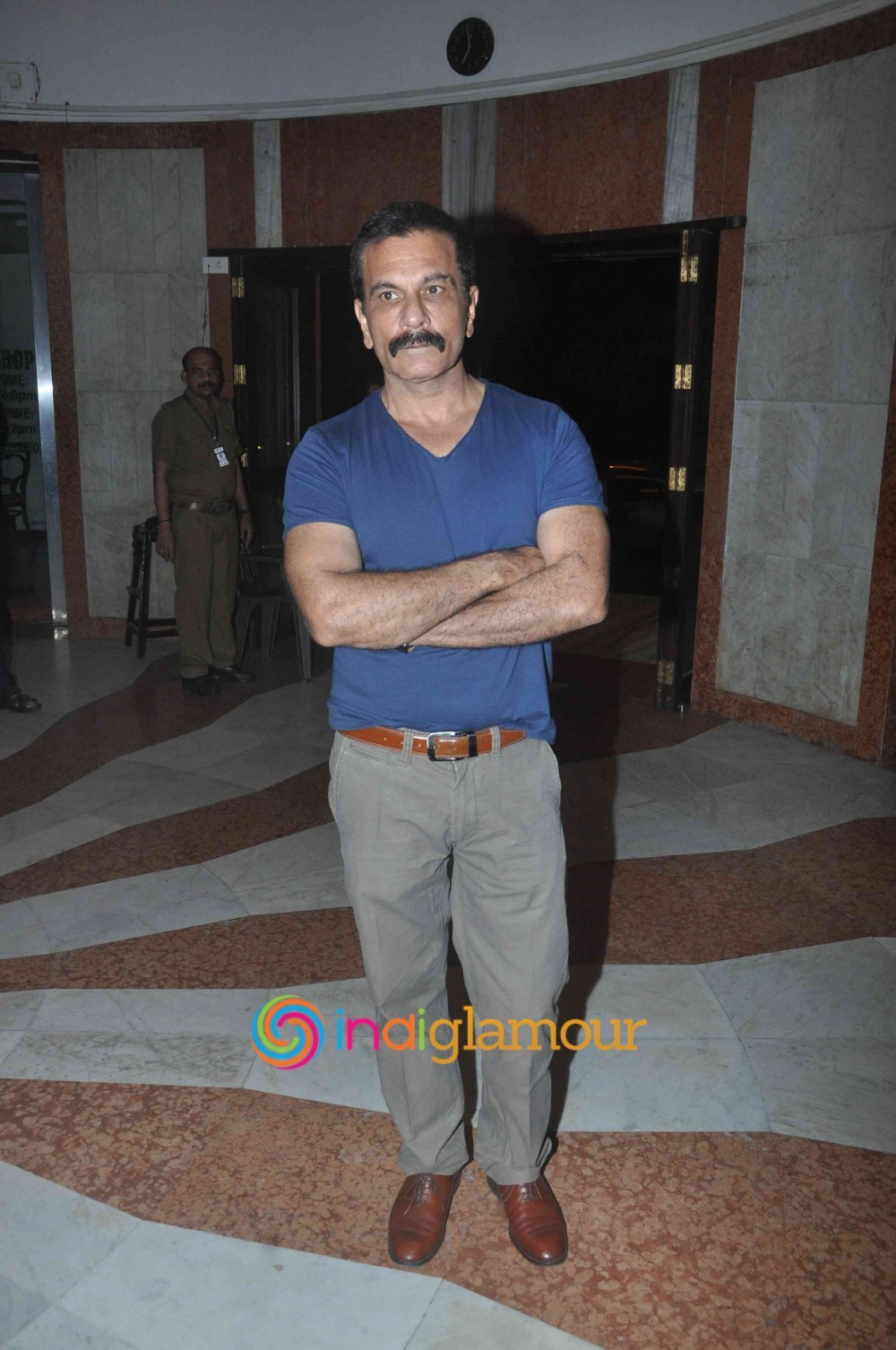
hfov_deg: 41.6
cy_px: 675
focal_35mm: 32
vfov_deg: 59.6
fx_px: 1179
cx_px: 448
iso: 800
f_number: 10
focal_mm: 21
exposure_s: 1/160
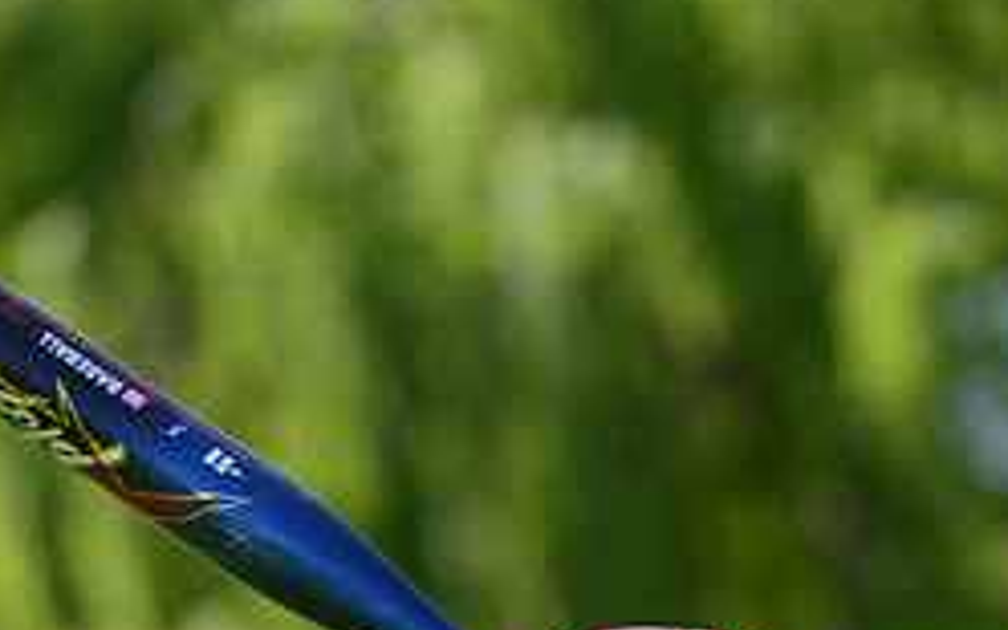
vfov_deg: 3.1
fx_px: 11758
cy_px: 1020
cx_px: 677
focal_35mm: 428
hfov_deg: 4.9
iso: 200
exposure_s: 1/500
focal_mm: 180
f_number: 5.6
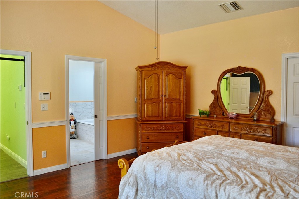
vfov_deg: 47.9
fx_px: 224
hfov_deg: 67.4
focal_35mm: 27
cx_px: 150
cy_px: 100
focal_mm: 18
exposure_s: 1/50
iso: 400
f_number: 3.5
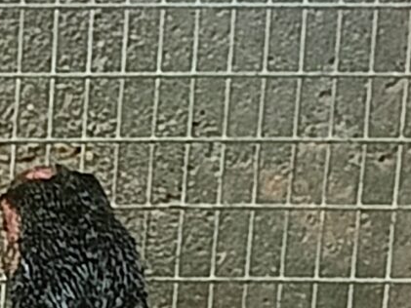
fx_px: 3895
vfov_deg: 4.4
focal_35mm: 328
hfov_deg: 5.8
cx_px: -640
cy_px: 713
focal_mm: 5.24
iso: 400
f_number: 1.75
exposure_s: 1/50
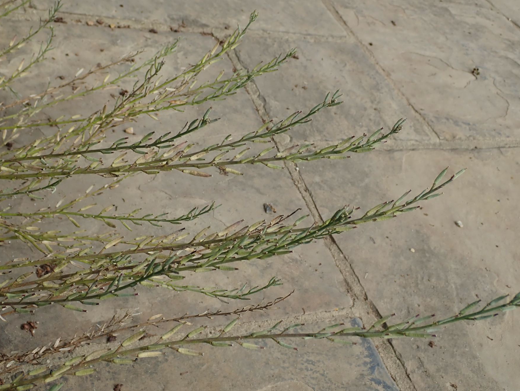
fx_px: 646
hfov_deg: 43.8
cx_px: 230
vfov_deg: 33.6
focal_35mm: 43
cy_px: 179
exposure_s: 1/500
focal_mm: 6.86
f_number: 3.5
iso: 100
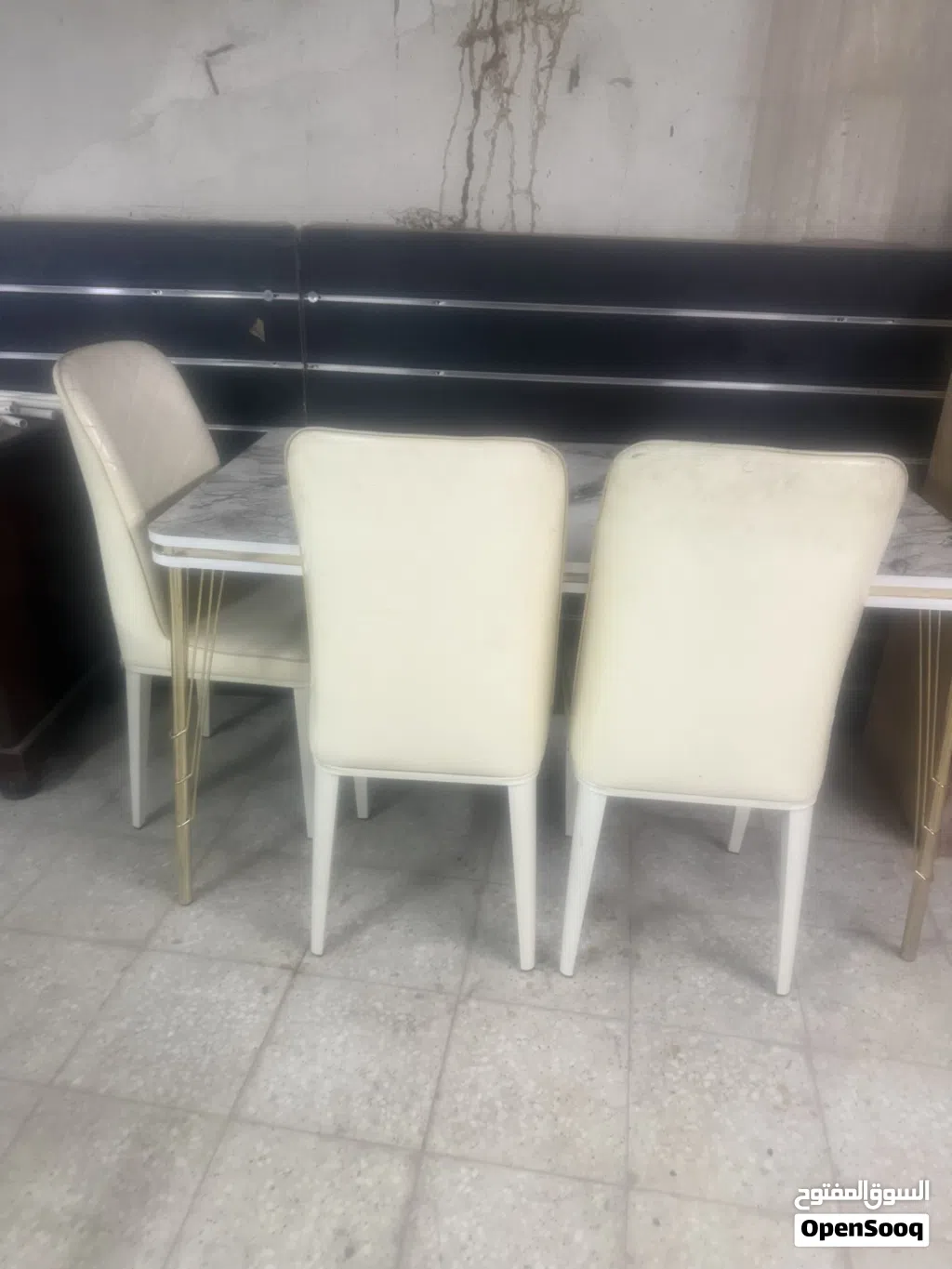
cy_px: 634
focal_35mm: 24
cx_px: 476
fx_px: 880
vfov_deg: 71.6
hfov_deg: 56.8
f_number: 1.78
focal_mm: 6.76
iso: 400
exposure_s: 1/50
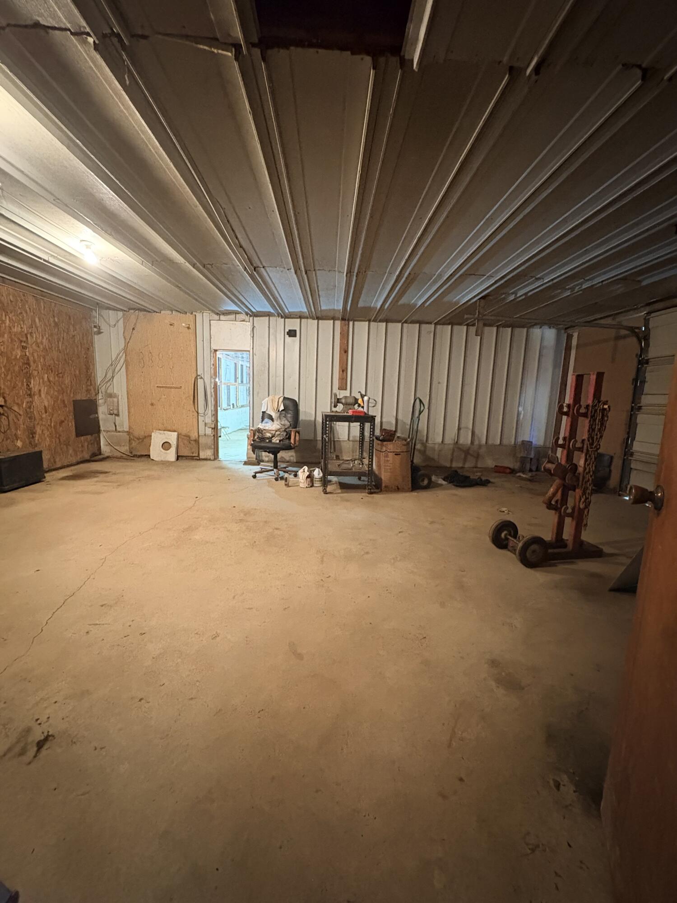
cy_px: 452
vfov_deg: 102.1
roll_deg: -2.2
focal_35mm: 14
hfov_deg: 85.7
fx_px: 365
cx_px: 338
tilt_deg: -8.2
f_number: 2.2
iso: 1000
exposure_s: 1/30
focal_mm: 2.22
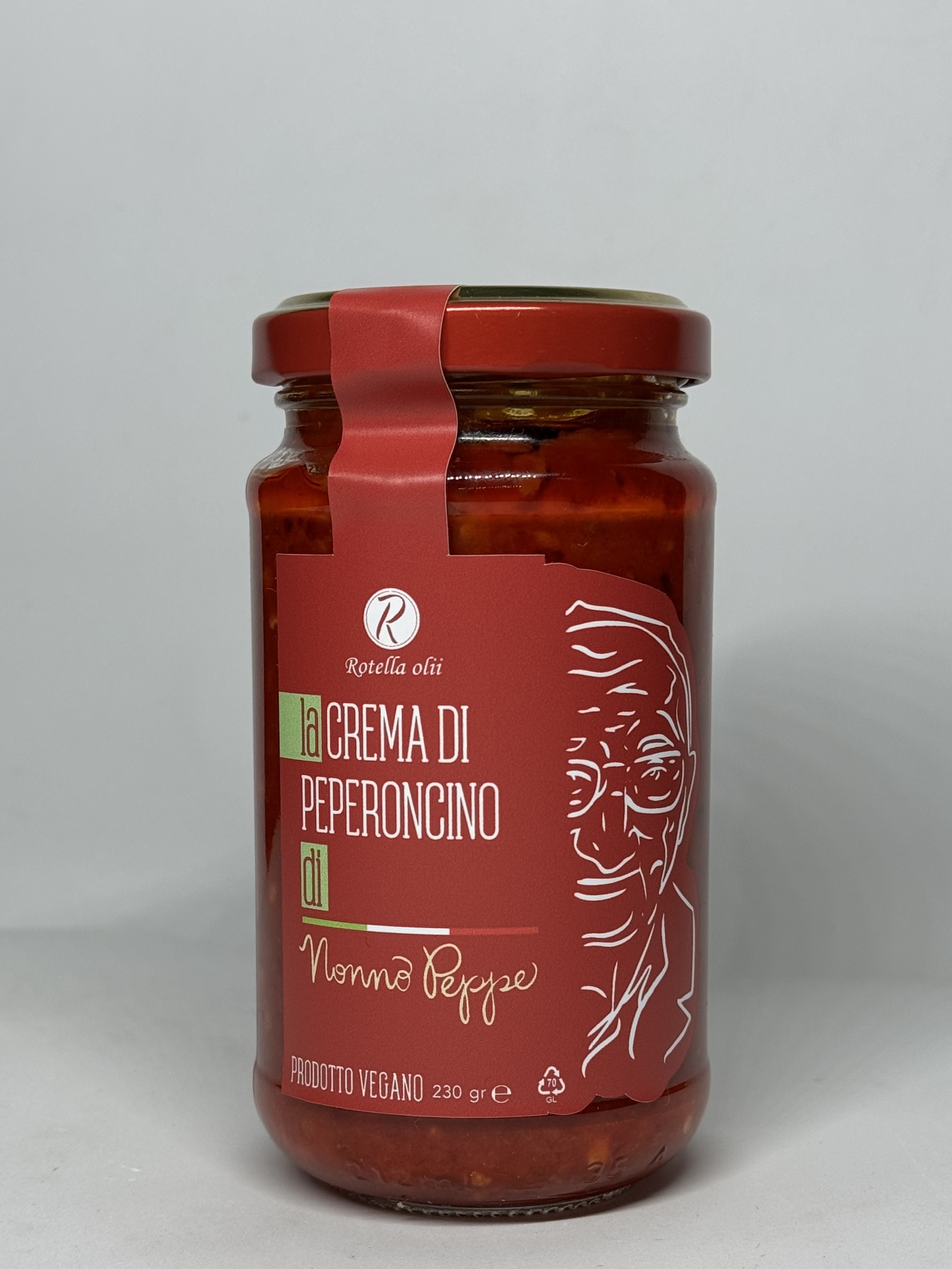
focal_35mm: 48
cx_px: 476
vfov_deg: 39.7
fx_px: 1760
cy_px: 634
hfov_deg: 30.3
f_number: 1.78
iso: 80
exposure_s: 1/121
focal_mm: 6.86
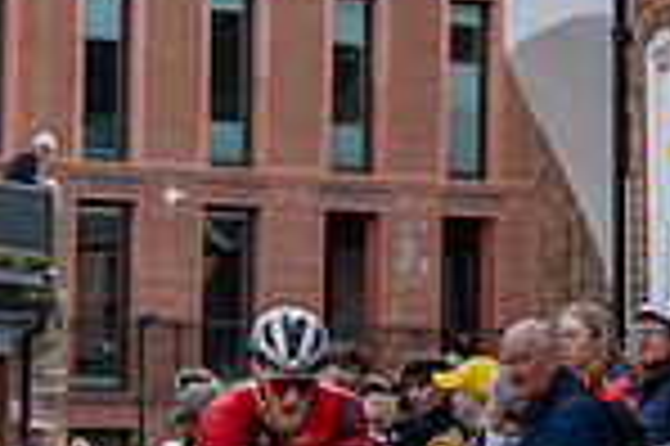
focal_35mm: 281
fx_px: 5224
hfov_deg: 7.3
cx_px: 220
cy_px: 264
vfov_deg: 4.9
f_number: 5
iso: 400
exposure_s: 1/1000
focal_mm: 72
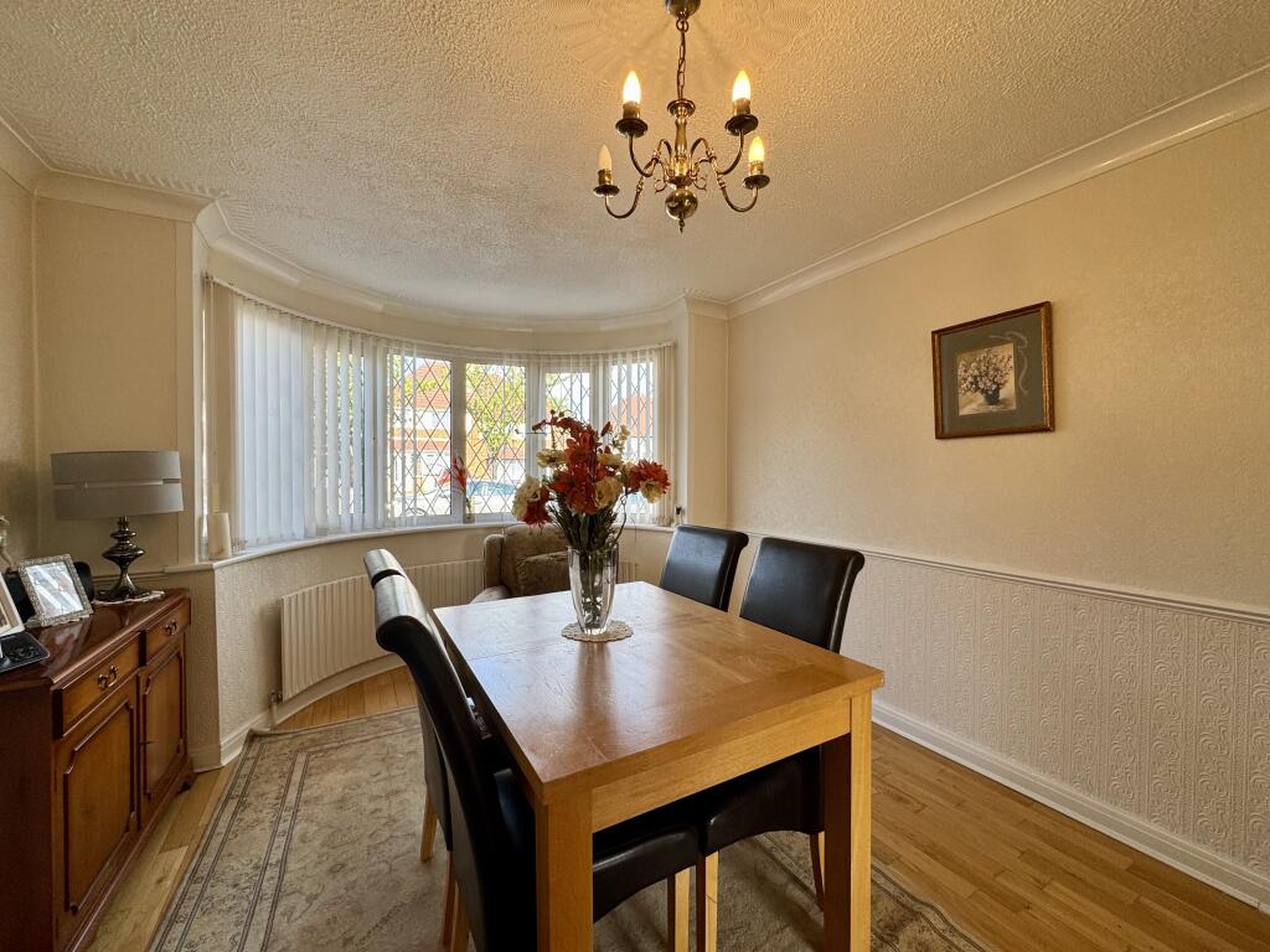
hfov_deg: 102.1
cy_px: 476
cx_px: 635
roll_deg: +0.0
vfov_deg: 85.7
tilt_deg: -1.2
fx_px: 514
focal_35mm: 14
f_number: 2.2
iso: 40
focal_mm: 2.22
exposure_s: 1/100
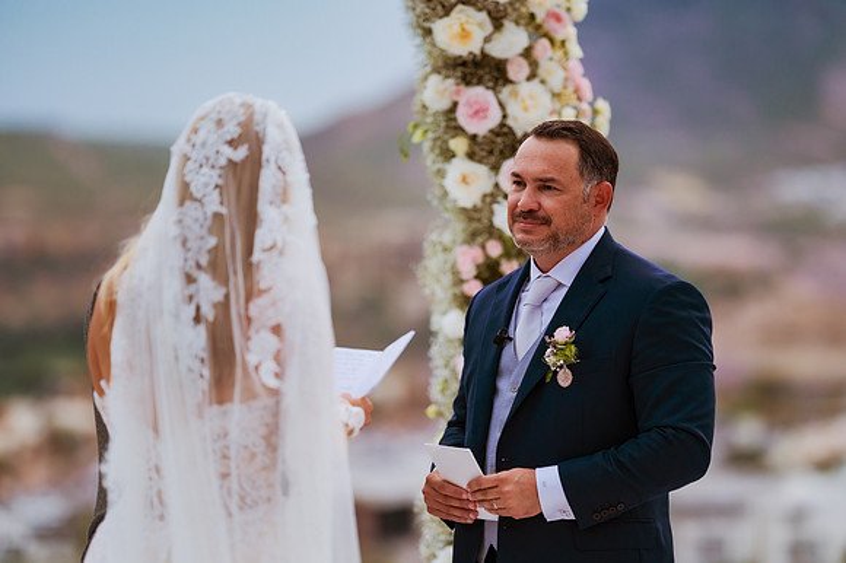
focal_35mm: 142
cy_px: 295
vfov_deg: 9.7
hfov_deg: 14.5
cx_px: 444
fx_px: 3326
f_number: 1.8
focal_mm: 135
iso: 800
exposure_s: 1/1600
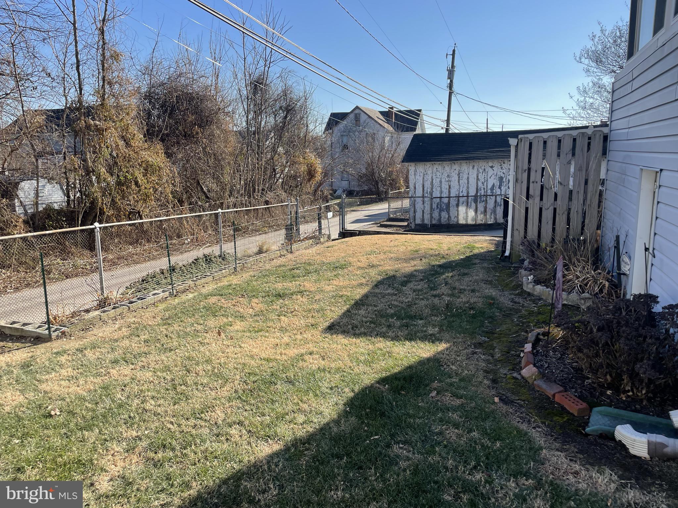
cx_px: 339
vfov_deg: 53.1
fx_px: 509
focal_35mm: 26
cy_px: 254
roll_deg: +0.3
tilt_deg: -10.5
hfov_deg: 67.3
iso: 32
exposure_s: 1/1855
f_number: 1.6
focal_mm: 4.2
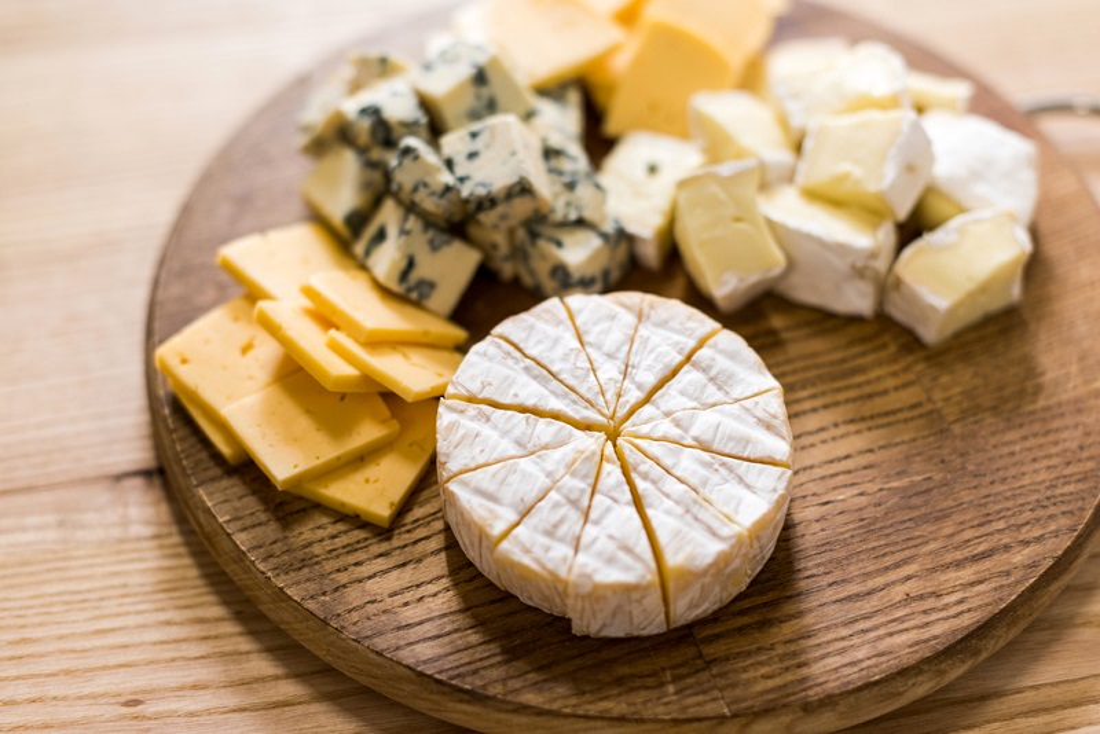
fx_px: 1528
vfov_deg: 27.0
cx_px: 550
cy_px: 367
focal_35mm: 50
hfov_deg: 39.6
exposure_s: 1/125
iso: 400
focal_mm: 50
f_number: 2.5
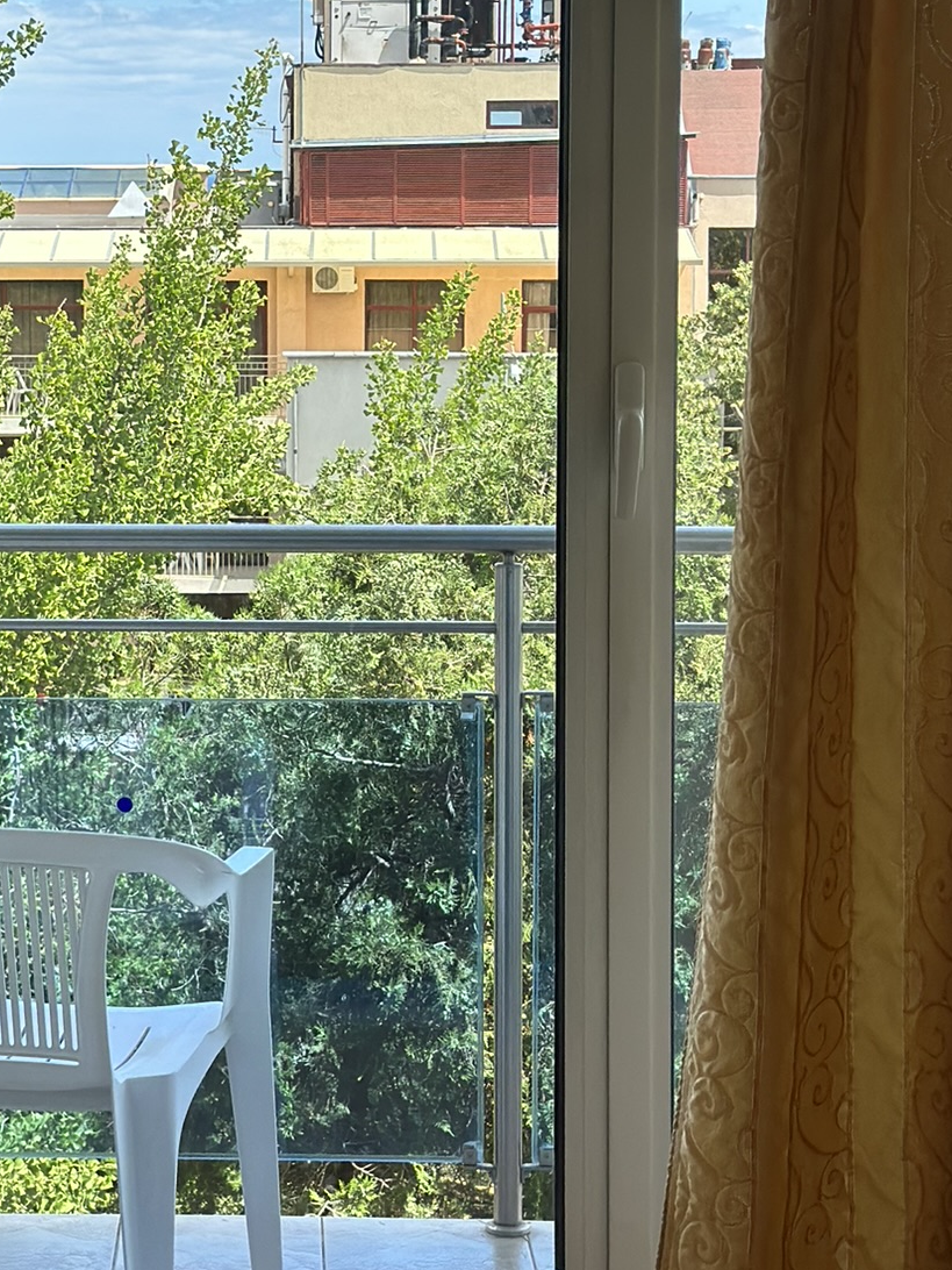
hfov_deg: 16.3
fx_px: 3300
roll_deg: +0.3
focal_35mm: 90
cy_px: 440
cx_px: 176
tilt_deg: -5.6
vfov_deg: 21.7
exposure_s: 1/2667
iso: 80
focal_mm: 6.86
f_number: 1.78
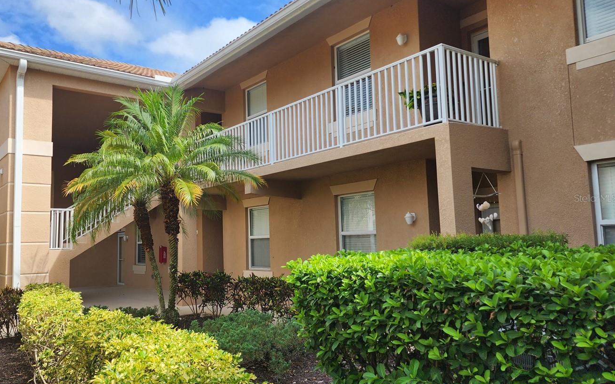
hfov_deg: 62.2
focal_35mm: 30
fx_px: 503
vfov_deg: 41.8
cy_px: 198
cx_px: 240
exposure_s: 1/577
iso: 12
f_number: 1.8
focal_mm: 6.4
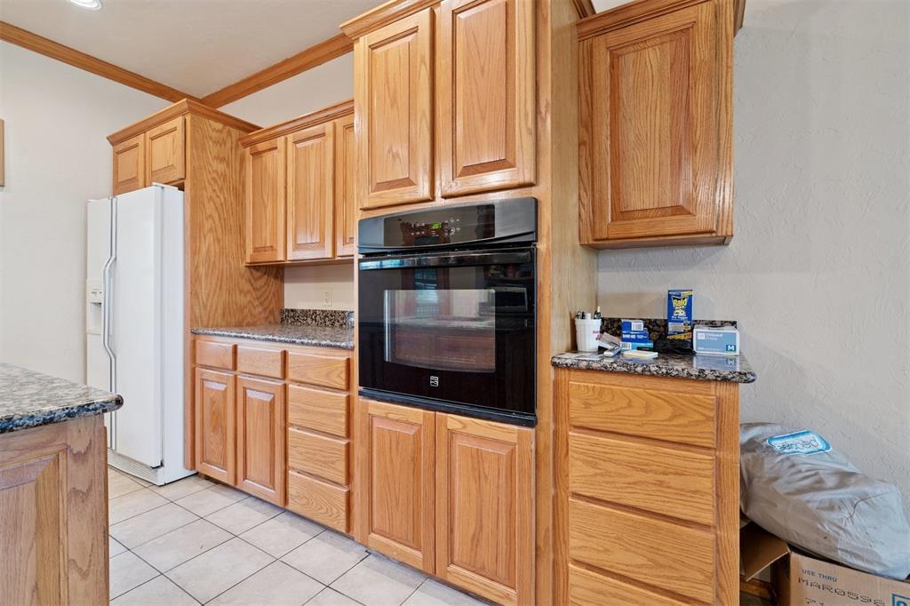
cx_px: 455
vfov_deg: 73.7
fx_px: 404
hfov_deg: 96.8
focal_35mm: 16
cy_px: 303
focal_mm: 16
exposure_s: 1/4
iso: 200
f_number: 7.1
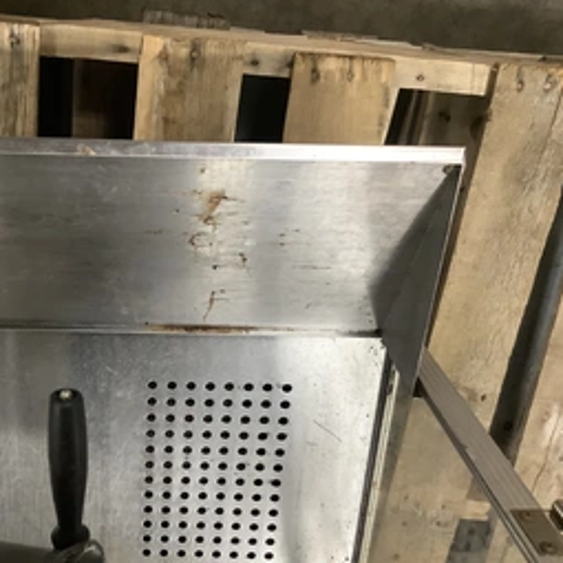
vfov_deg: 39.1
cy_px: 307
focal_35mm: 43
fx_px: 791
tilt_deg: -66.4
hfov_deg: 38.1
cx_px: 132
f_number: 2.4
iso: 320
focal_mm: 3.3
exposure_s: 1/40
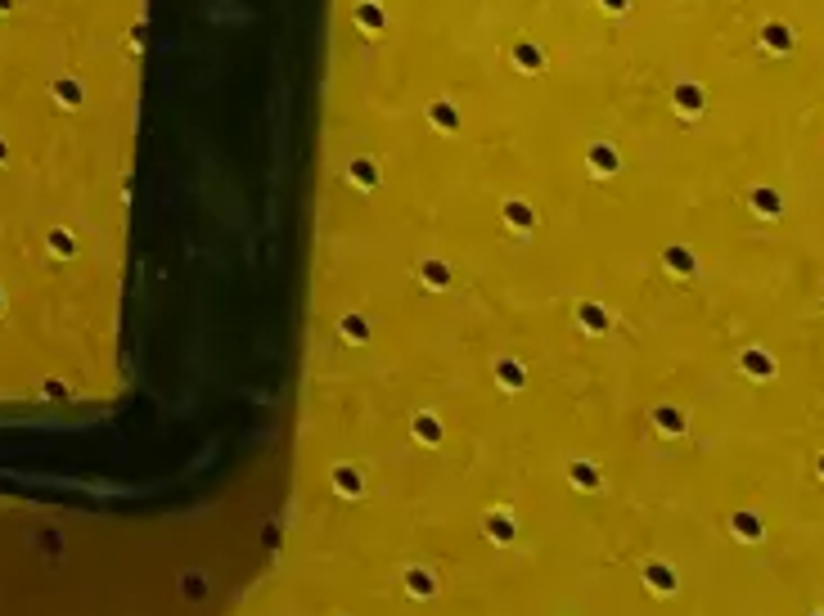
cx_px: -187
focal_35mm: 213
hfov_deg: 9.2
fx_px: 5067
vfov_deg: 6.3
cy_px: -1376
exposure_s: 1/200
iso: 3200
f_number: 4.3
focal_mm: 19
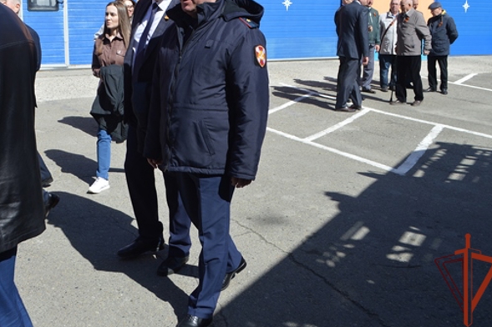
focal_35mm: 42
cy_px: 123
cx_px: 206
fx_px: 574
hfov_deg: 46.3
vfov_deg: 31.7
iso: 100
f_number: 8
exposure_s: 1/250
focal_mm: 22
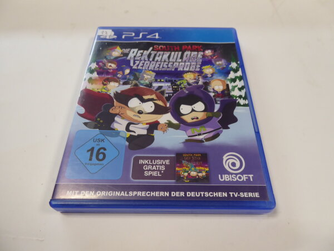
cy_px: 126
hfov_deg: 69.4
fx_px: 241
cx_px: 167
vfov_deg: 54.9
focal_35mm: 25
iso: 320
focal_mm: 4.3
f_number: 3.3
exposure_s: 1/60
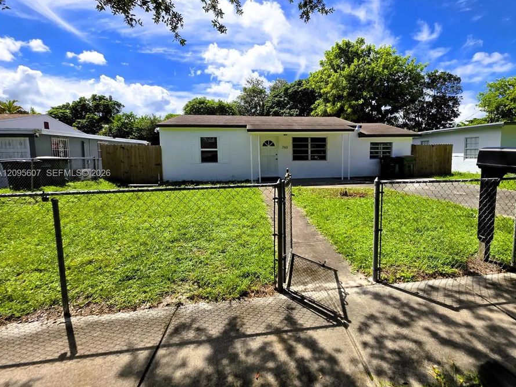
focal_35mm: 15
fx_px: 224
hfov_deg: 97.6
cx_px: 293
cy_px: 174
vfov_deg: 81.5
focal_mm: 2.2
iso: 40
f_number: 1.9
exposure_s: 1/2812
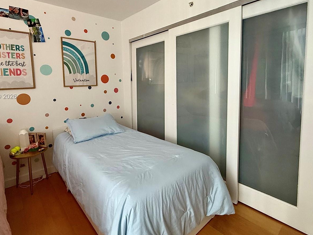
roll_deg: +0.8
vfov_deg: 68.1
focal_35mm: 19
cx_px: 146
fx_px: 172
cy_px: 97
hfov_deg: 84.6
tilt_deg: -5.2
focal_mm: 2.22
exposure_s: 1/60
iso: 320
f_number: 2.2
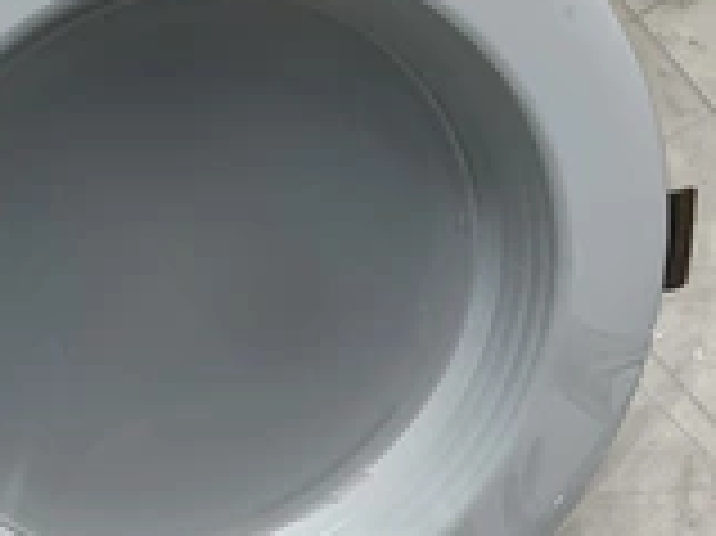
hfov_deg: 26.4
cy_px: 284
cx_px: 194
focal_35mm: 73
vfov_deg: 20.1
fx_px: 1509
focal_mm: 3
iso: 40
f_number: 1.8
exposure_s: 1/120
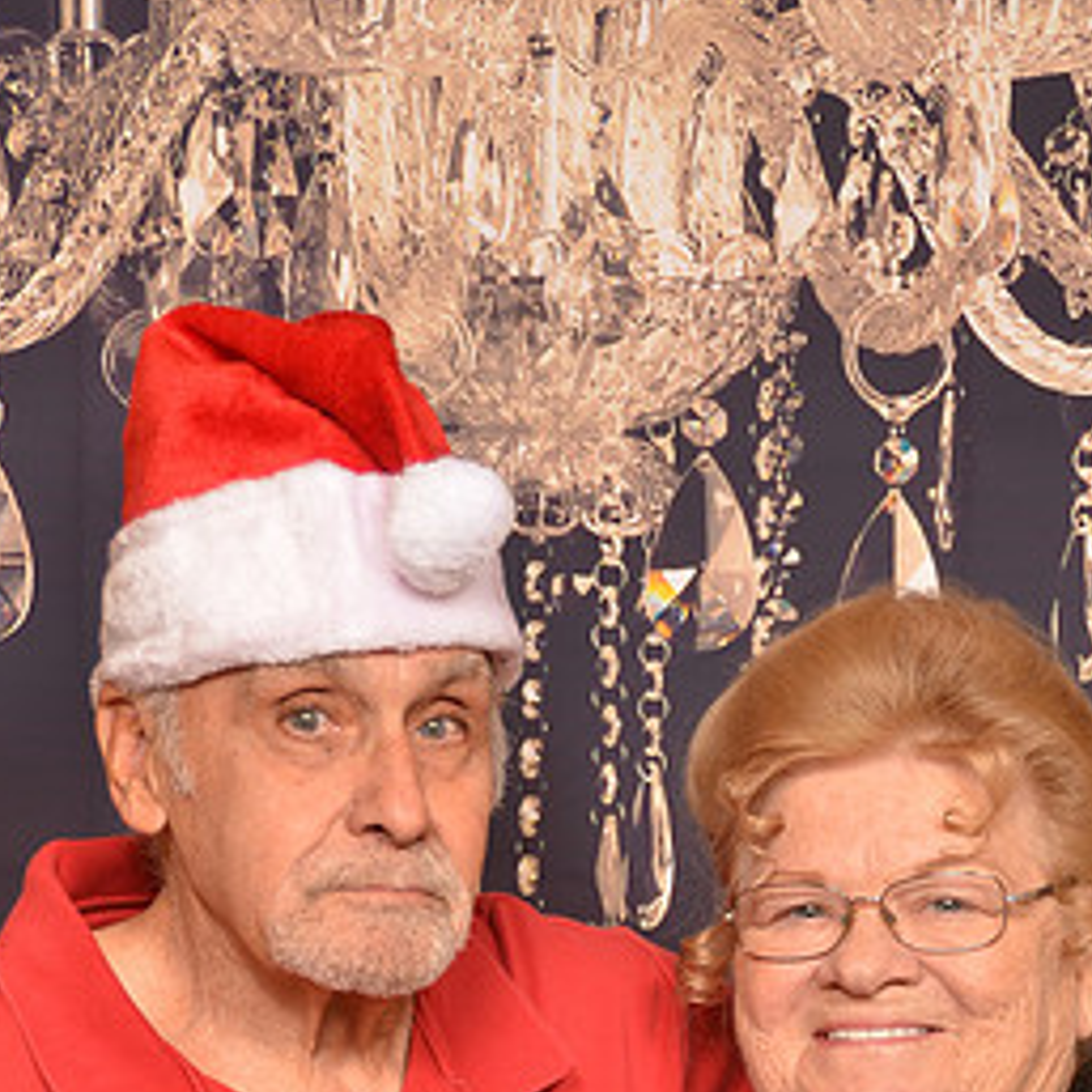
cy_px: 1173
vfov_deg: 11.6
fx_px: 5318
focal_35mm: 149
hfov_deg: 11.7
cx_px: 586
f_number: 5.6
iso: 200
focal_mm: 52
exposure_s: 1/60
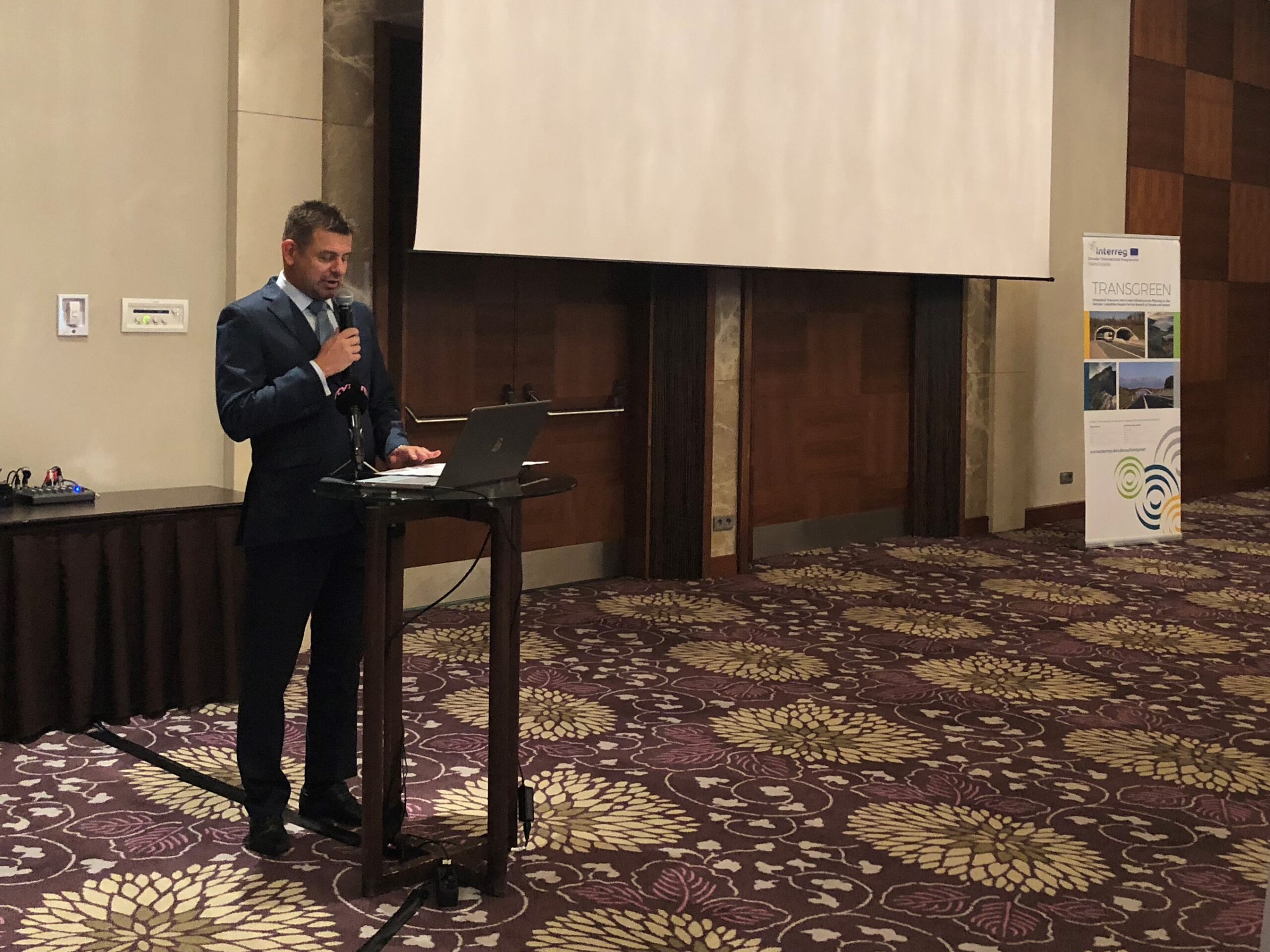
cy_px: 476
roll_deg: -1.1
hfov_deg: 63.4
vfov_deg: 49.7
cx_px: 635
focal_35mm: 28
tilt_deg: -1.2
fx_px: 1027
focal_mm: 3.99
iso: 100
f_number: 1.8
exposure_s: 1/14
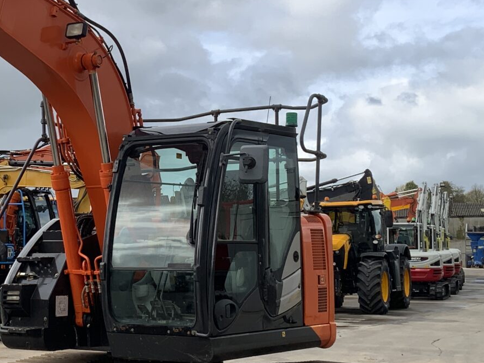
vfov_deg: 17.6
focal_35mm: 84
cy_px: 161
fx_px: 1174
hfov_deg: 23.0
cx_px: 112
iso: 16
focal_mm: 3
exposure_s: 1/620
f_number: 1.8
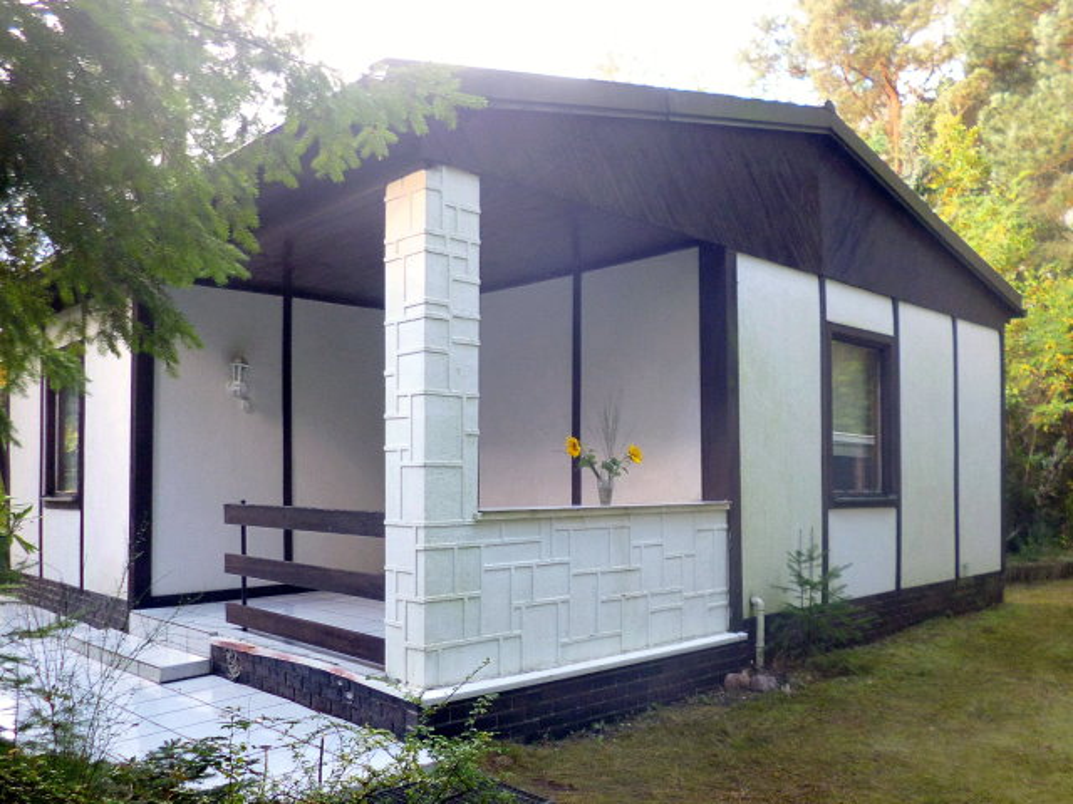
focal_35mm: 24
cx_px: 536
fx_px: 744
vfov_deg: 56.8
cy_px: 402
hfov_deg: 71.6
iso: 125
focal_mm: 4.3
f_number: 2.5
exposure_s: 1/60
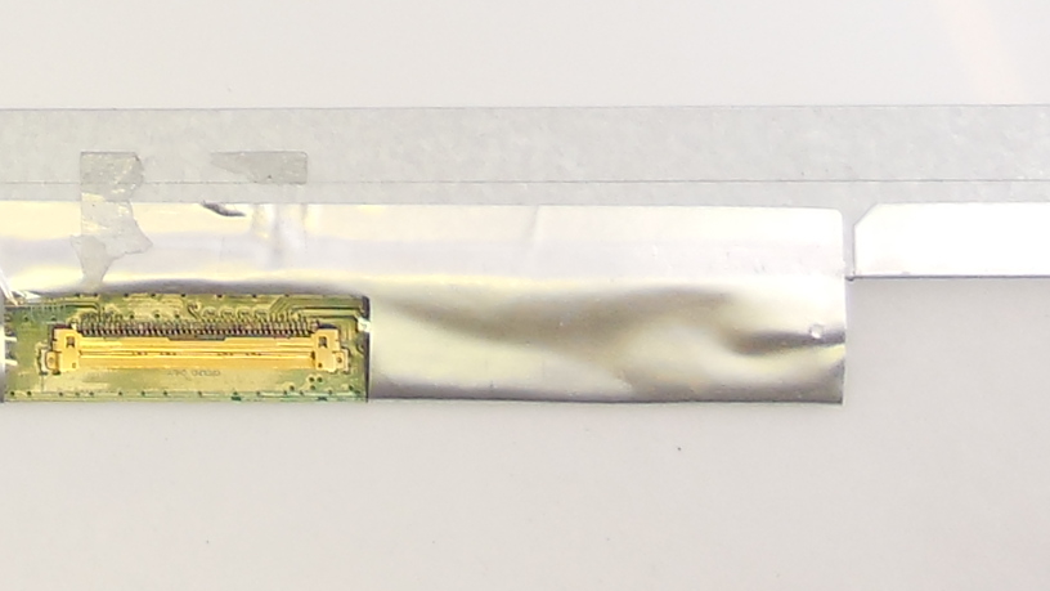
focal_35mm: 109
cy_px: -496
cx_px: -319
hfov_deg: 18.3
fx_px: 3035
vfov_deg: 10.4
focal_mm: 4.5
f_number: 3.1
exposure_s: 1/50
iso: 125
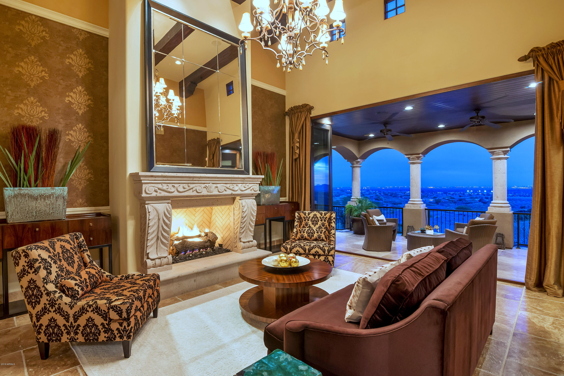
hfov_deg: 95.0
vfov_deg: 72.1
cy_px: 188
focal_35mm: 16
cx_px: 282
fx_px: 258
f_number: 6.3
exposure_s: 1/2
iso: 500
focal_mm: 11
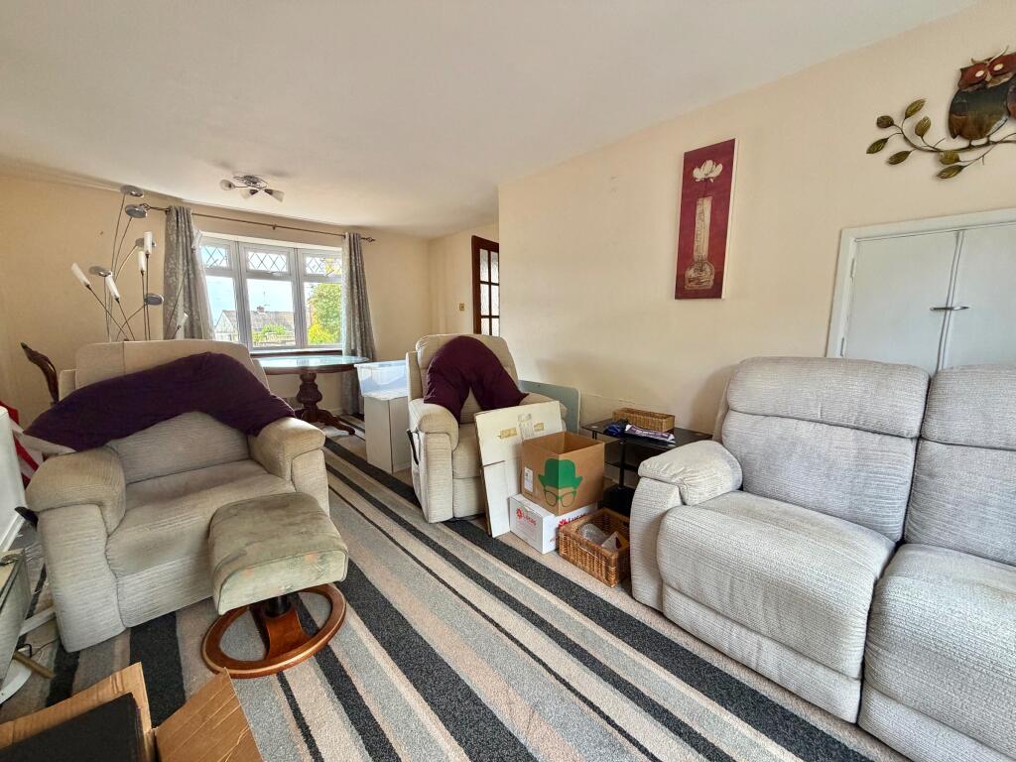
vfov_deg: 85.7
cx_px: 508
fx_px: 411
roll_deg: -0.3
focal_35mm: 14
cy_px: 381
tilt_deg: -9.3
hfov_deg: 102.1
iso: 250
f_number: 2.2
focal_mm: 2.22
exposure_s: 1/121
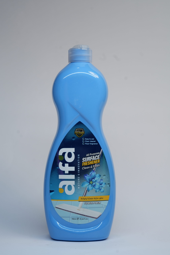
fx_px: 496
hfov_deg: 19.5
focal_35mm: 70
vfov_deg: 28.8
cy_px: 128
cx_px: 85
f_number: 7.1
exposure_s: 1/160
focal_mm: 70
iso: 400
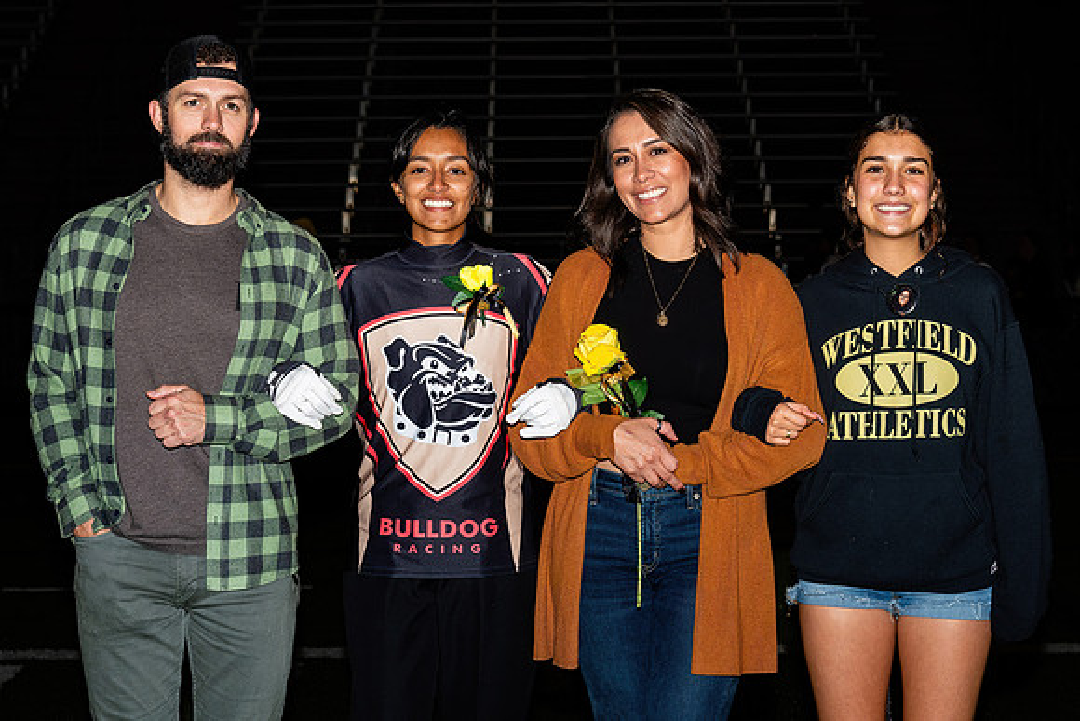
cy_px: 401
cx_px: 556
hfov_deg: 22.2
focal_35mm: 92
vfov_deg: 14.9
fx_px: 2752
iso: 320
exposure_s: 1/200
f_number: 5
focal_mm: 48
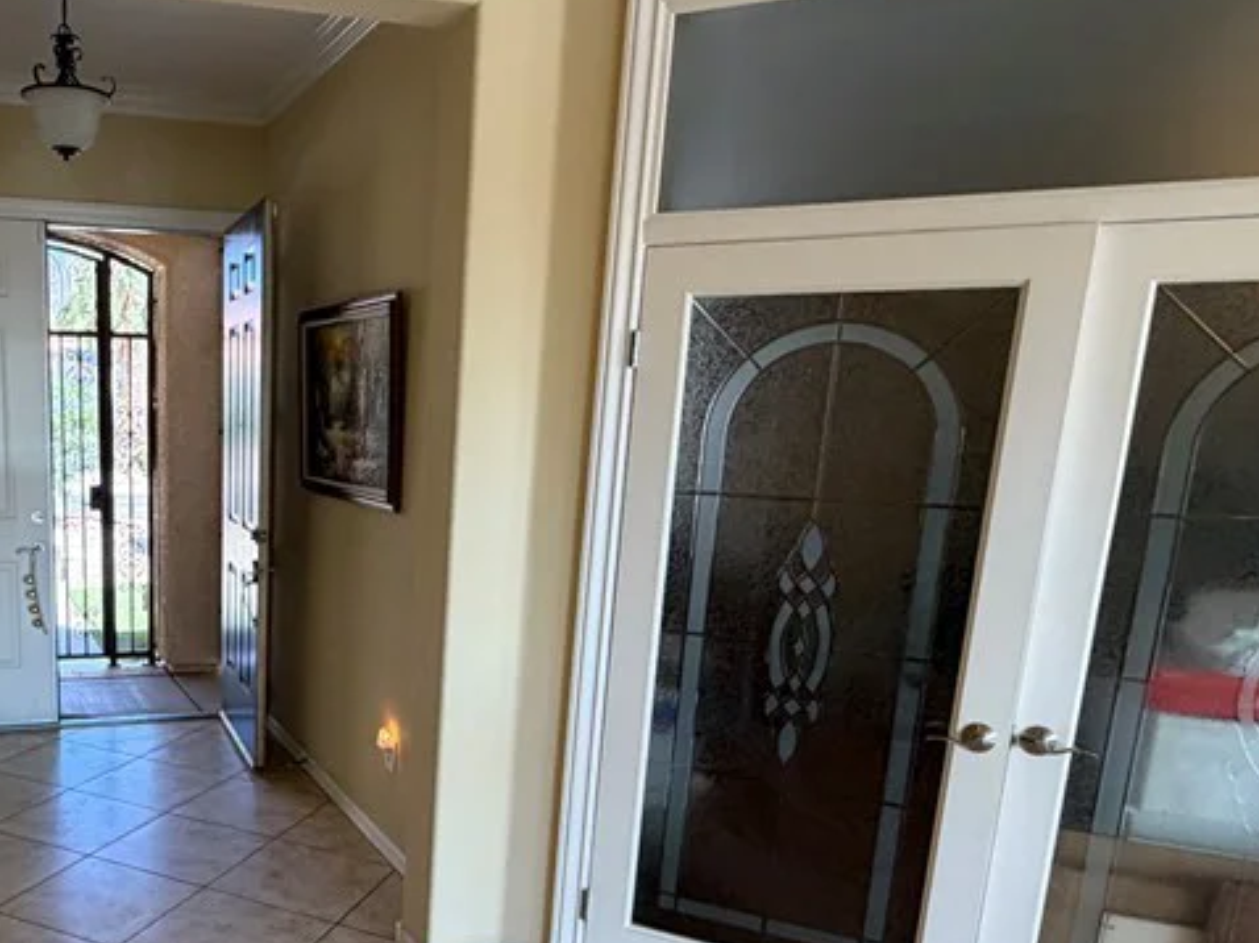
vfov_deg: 46.0
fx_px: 1091
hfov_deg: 56.2
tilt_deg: -11.1
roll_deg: -1.3
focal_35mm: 30
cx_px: 274
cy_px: 635
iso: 200
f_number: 2.2
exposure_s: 1/60
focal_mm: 2.22
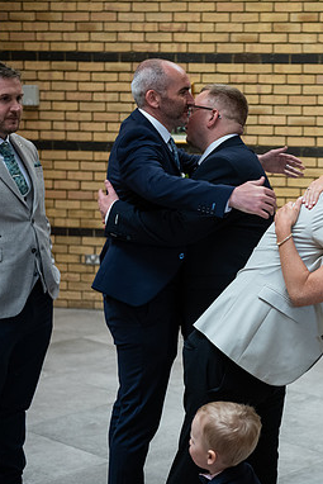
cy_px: 244
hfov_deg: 16.9
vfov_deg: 25.7
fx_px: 1062
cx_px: 322
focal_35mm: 79
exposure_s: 1/160
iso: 800
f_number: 3.5
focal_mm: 52
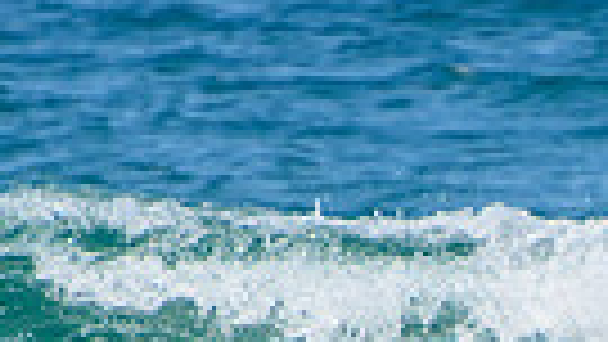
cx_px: 694
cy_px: 569
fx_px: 43392
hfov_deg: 0.8
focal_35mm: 2691
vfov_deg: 0.5
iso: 360
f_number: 5.6
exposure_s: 1/2000
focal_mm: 400
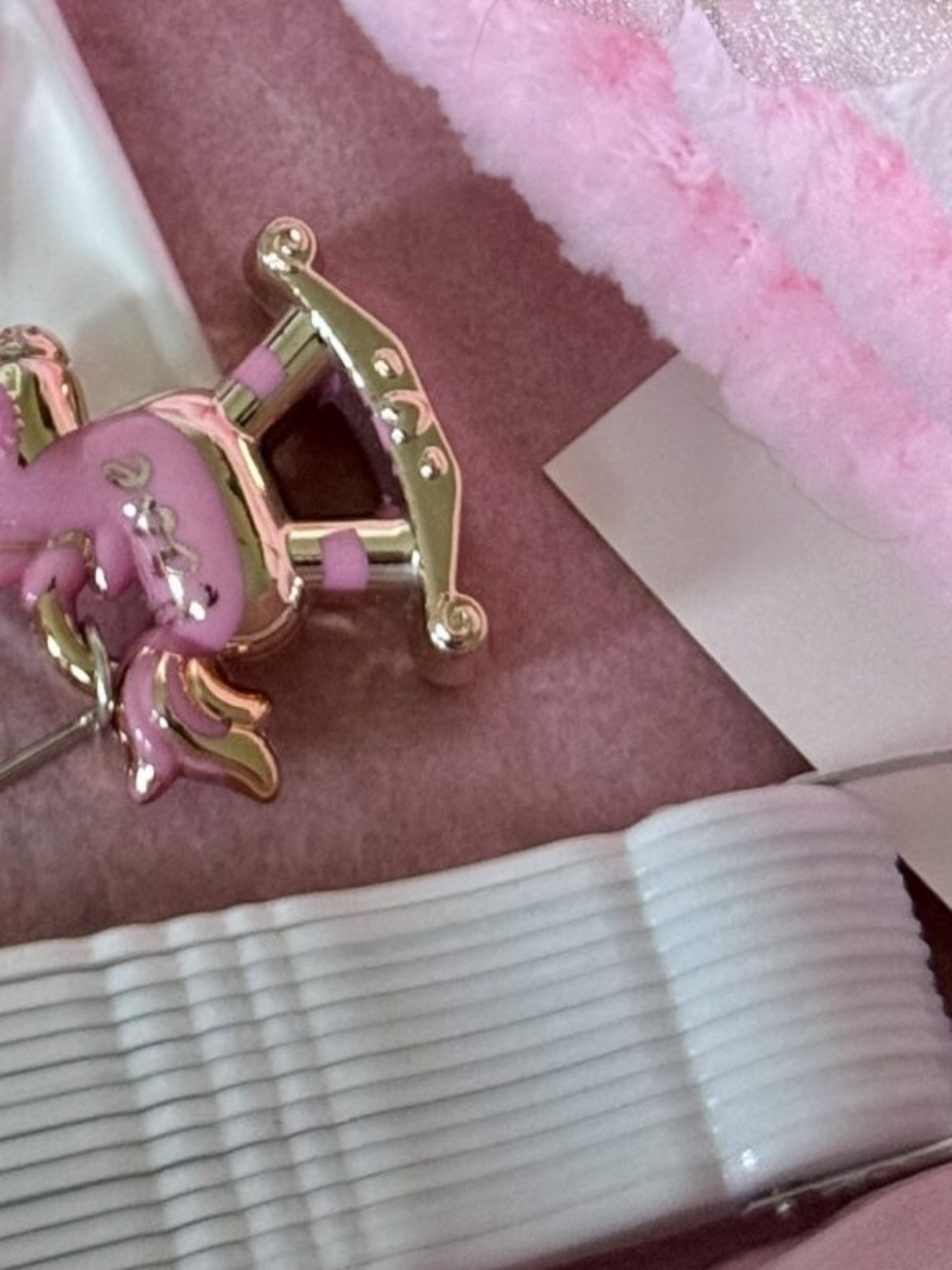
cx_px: 30
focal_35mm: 155
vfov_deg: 12.1
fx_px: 5682
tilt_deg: -64.6
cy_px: -652
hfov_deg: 9.5
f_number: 1.78
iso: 250
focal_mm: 6.76
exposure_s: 1/58
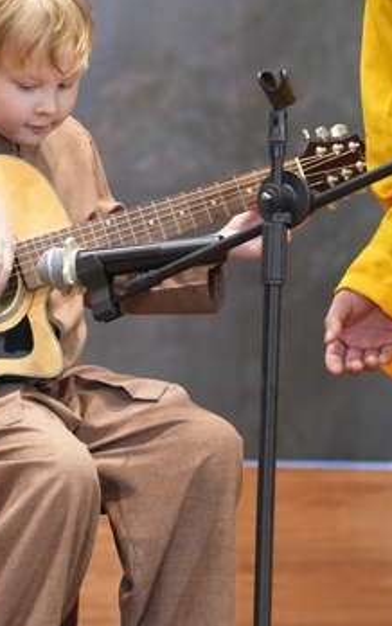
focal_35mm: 174
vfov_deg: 12.0
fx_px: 2969
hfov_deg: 7.5
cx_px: 72
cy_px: 93
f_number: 2.8
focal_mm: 61
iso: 3200
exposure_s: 1/160
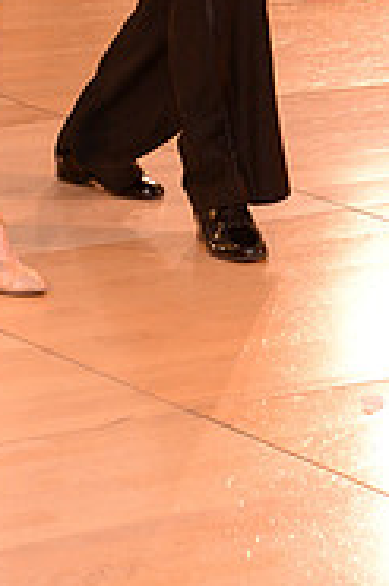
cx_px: 30
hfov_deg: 5.8
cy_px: -314
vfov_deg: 8.6
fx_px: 3816
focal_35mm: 235
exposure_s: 1/200
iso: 2500
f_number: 5
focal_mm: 75
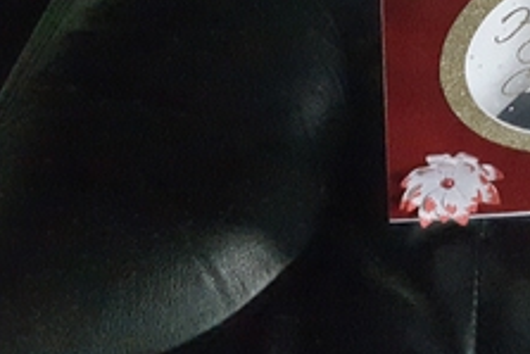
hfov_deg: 29.3
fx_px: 958
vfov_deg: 20.3
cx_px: 509
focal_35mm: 65
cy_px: -6
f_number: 1.9
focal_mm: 2.9
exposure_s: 1/17
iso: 1600
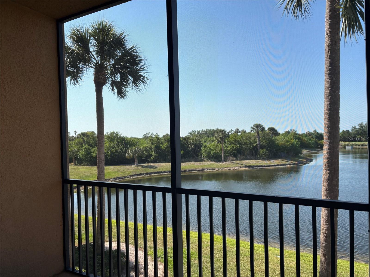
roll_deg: +1.1
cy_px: 138
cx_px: 185
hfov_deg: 67.3
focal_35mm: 26
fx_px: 278
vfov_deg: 53.1
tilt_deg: -1.6
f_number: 1.6
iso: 50
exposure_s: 1/1912
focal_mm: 5.96
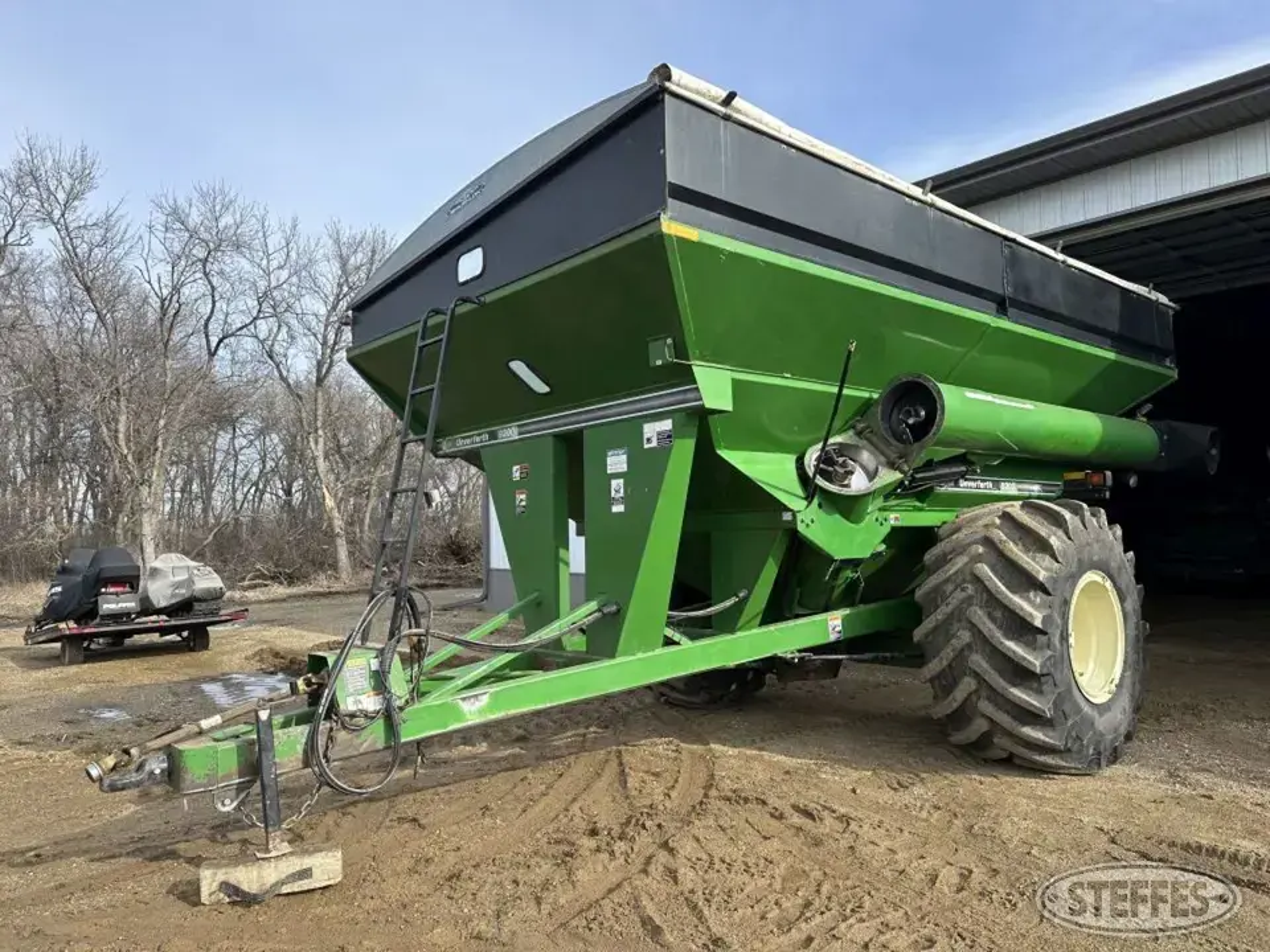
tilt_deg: -0.4
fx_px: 881
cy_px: 476
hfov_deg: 71.6
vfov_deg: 56.8
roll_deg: +0.9
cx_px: 635
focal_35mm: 24
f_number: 1.78
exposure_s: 1/1812
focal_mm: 6.86
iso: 80
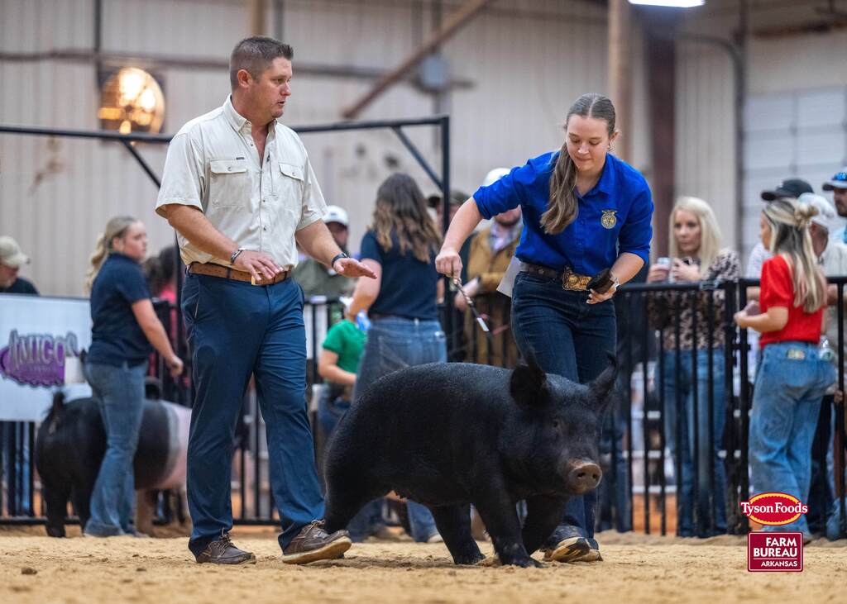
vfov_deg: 8.4
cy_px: 302
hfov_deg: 11.8
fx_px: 4110
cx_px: 424
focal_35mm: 171
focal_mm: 160
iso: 3200
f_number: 3.2
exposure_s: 1/250
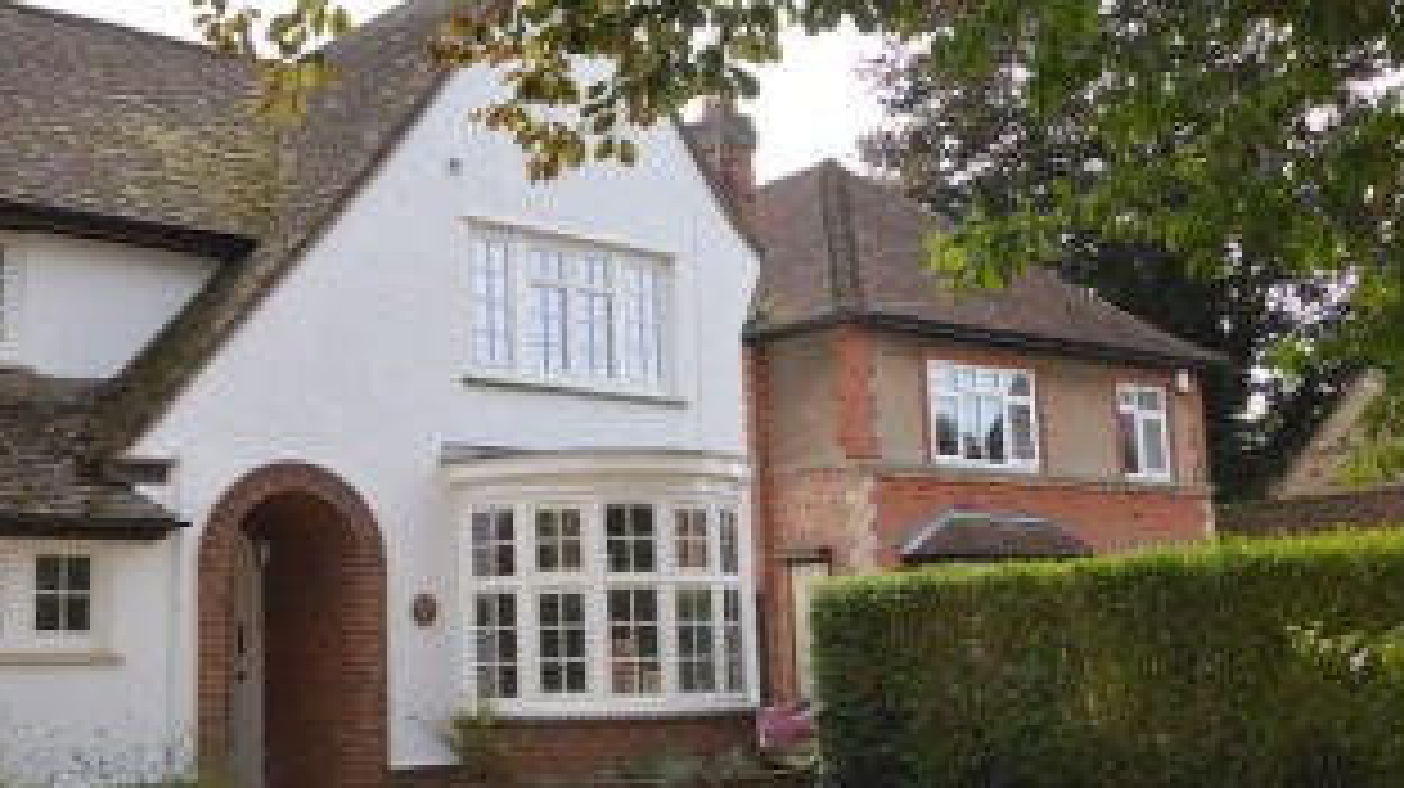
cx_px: 513
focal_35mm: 48
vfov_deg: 24.9
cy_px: 353
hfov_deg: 42.5
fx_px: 1786
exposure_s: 1/125
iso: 110
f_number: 5.6
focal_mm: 20
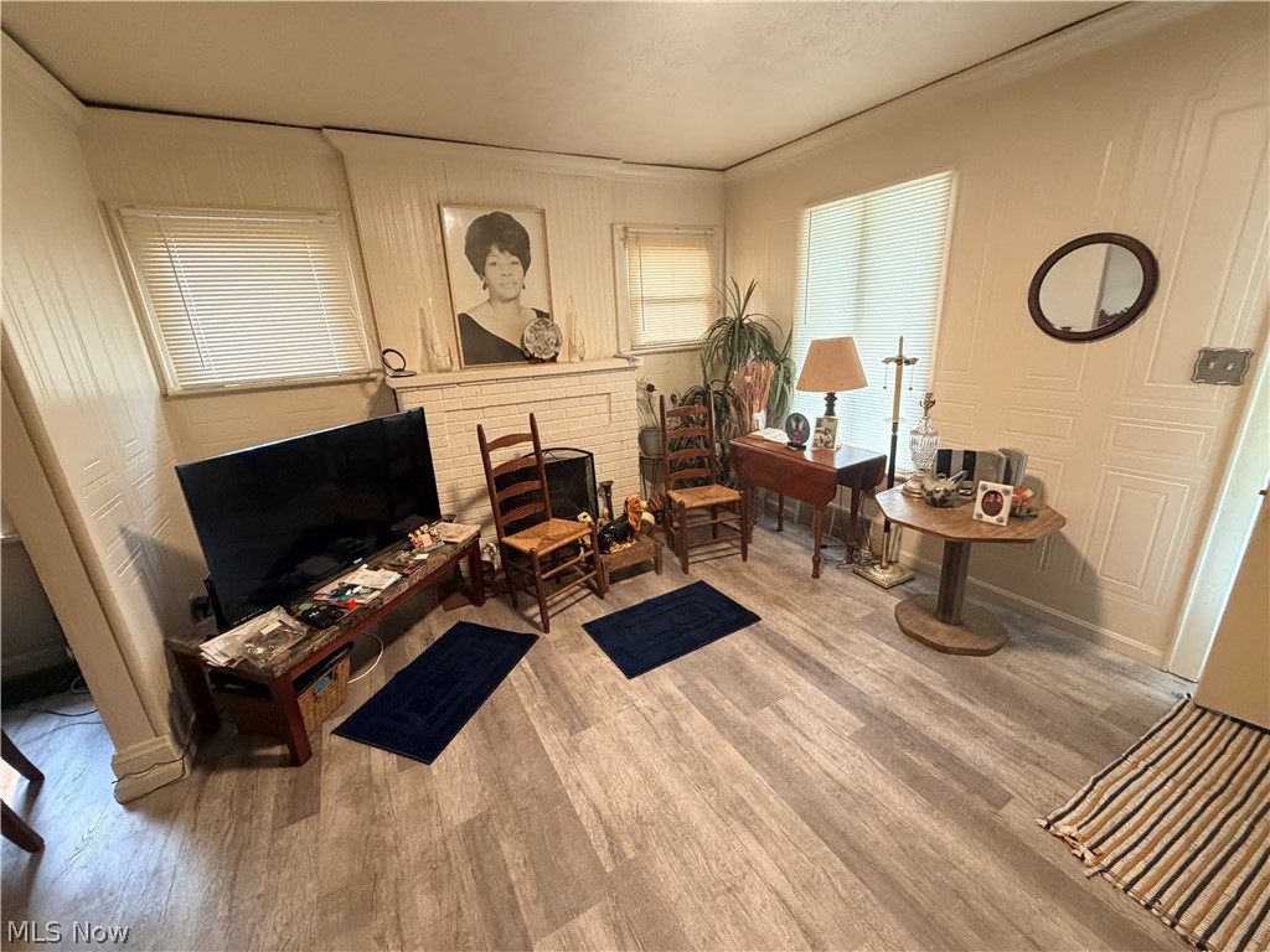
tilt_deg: -16.7
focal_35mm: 14
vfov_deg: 85.7
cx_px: 635
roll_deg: +2.1
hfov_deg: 102.1
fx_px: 514
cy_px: 476
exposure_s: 1/60
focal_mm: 2.22
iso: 400
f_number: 2.2
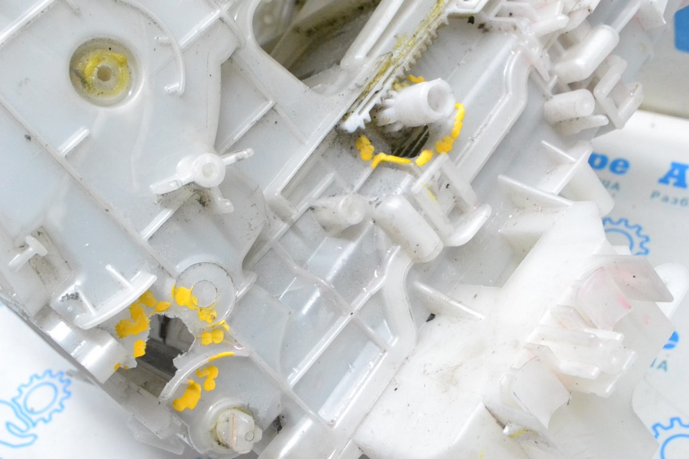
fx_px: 833
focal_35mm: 44
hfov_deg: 45.0
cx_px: 344
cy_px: 230
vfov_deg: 30.9
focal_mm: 29
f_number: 11
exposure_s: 1/100
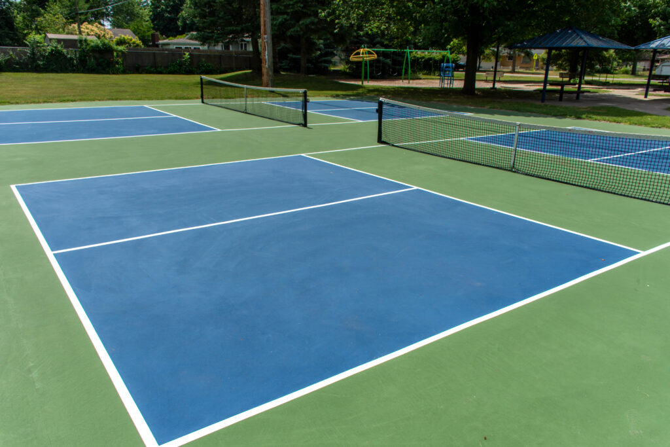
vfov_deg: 47.9
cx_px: 335
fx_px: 503
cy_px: 224
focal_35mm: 27
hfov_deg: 67.4
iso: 100
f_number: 5.6
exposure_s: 1/800
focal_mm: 18
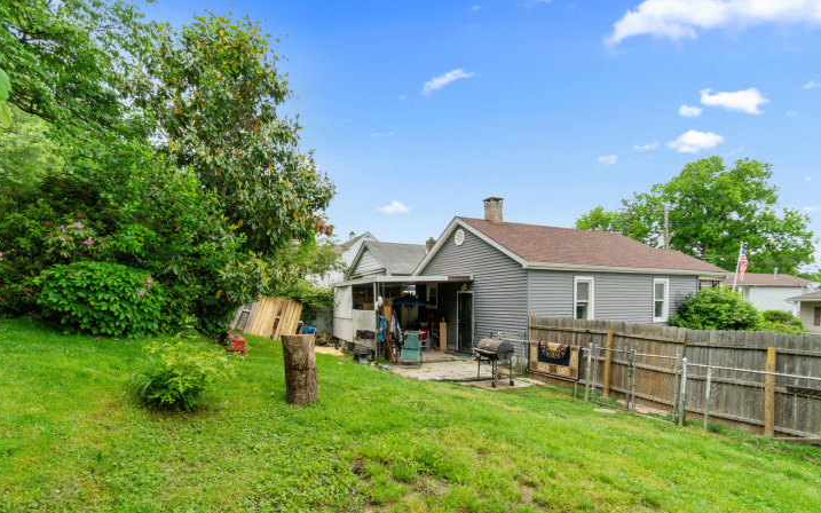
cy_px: 285
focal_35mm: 16
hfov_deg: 97.8
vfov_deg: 71.0
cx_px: 397
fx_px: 358
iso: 400
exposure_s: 1/200
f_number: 9
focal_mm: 10
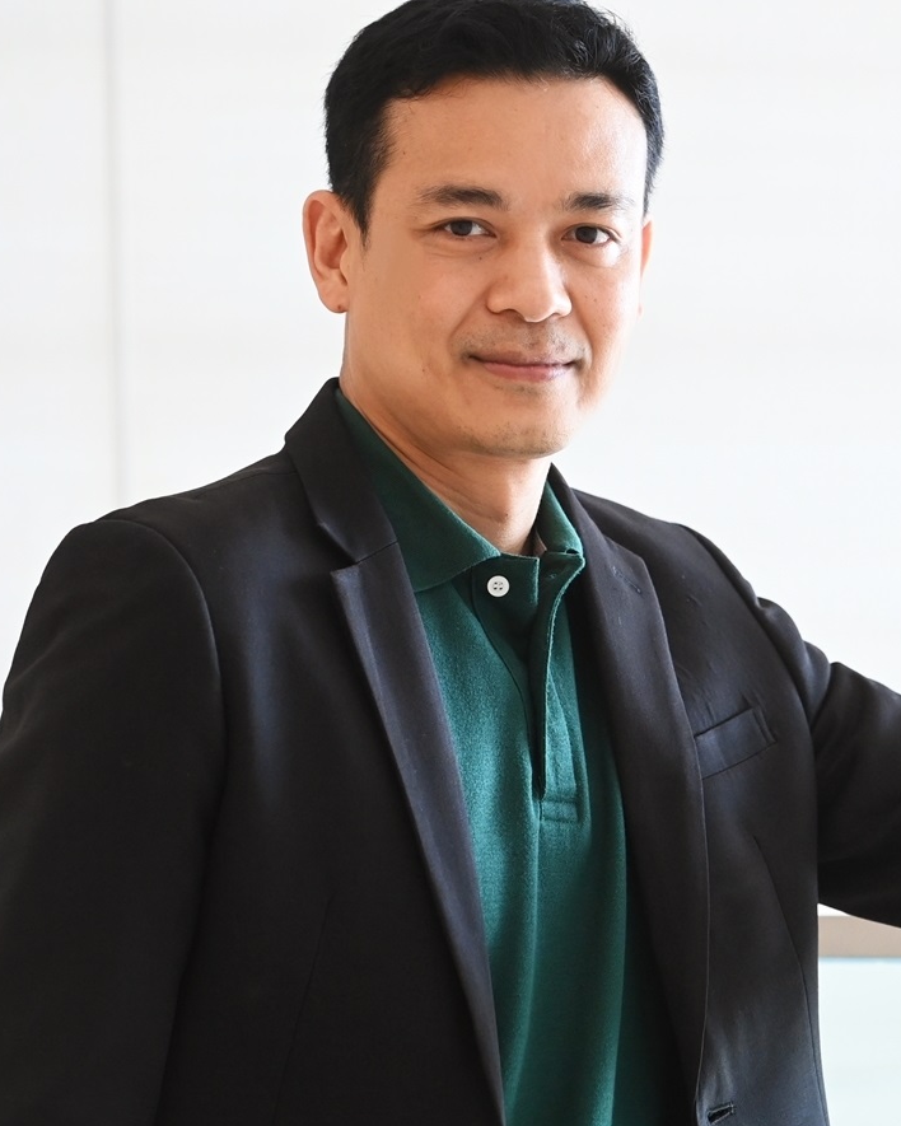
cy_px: 507
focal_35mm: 227
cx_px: 850
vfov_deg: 8.5
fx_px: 7567
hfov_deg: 6.8
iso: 4000
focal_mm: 135
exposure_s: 1/500
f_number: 4
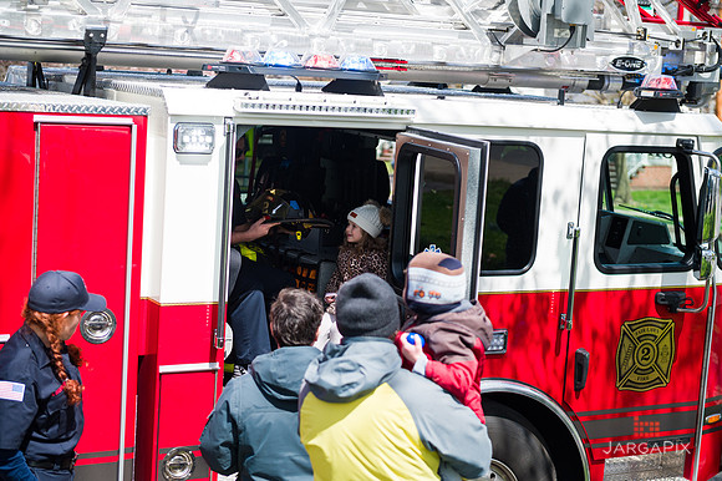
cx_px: 361
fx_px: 1403
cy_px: 240
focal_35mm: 70
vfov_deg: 19.4
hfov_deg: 28.9
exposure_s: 1/1600
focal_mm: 70
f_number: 4
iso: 200
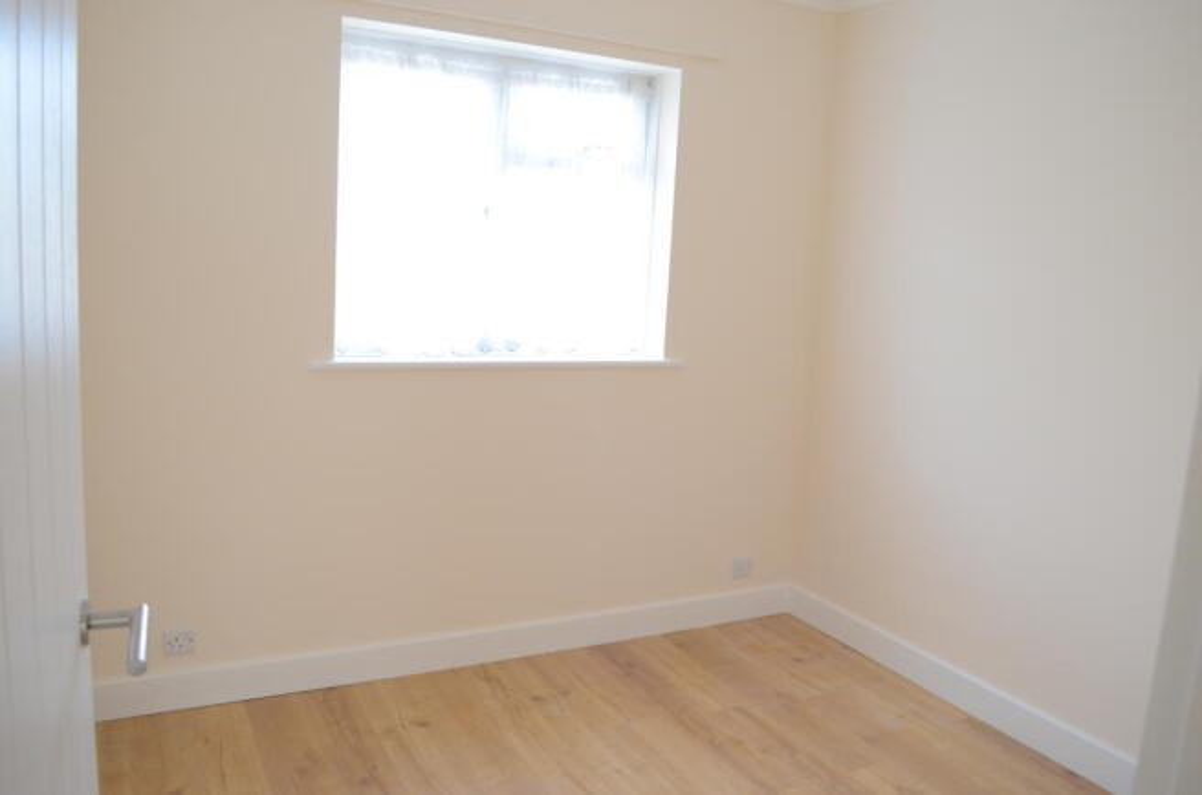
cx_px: 601
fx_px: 899
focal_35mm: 27
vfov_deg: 47.7
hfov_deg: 67.5
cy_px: 398
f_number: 4
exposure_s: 1/60
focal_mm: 18
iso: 500
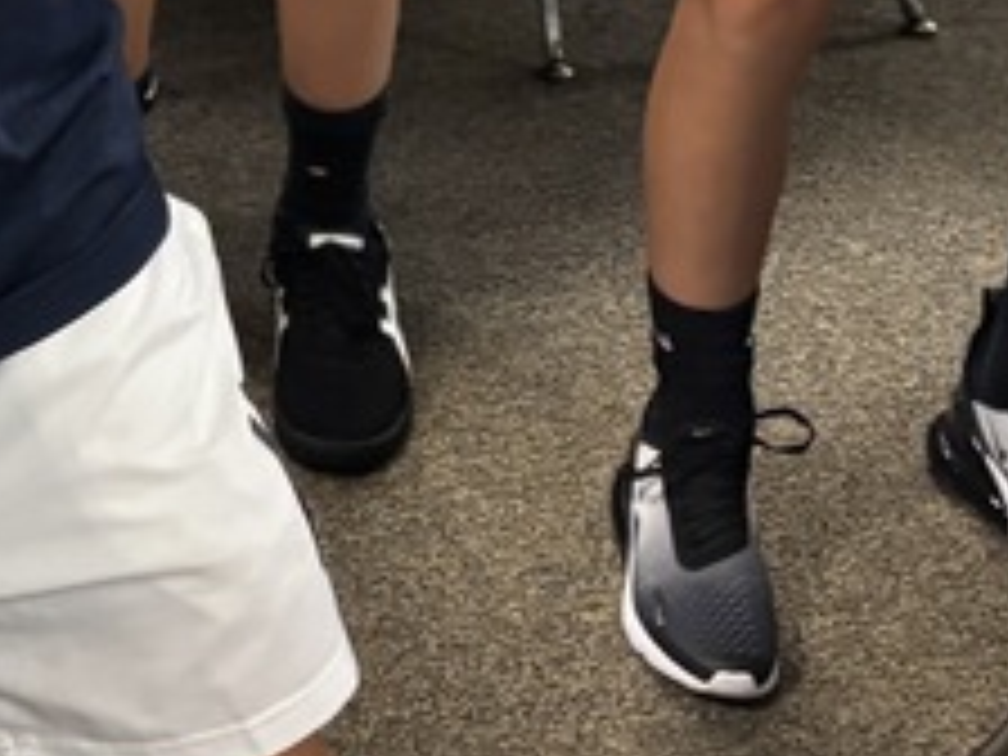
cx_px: -108
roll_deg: -1.7
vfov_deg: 11.6
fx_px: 3465
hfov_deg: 16.1
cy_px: -567
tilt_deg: -16.5
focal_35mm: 119
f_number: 1.6
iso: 400
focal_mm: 5.96
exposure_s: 1/40
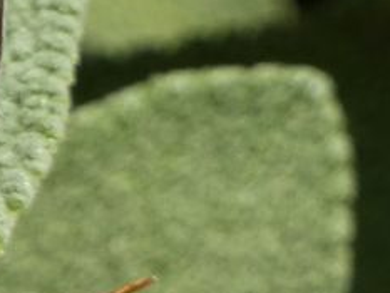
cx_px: -126
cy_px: 224
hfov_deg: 1.1
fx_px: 21237
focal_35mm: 1884
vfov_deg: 0.8
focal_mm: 92.3
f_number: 5.6
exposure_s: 1/125
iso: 80
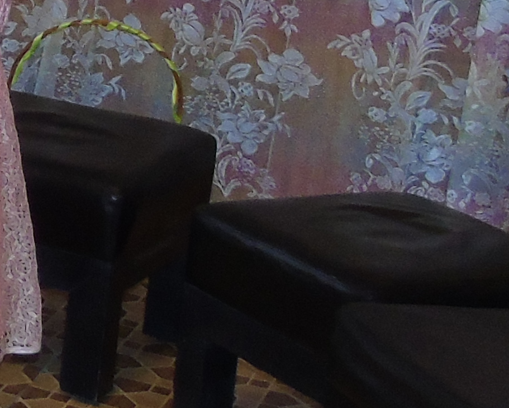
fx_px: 2079
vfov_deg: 11.0
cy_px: -76
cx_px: -560
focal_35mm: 138
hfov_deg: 12.1
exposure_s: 1/30
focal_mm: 4.4
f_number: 3.4
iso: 200
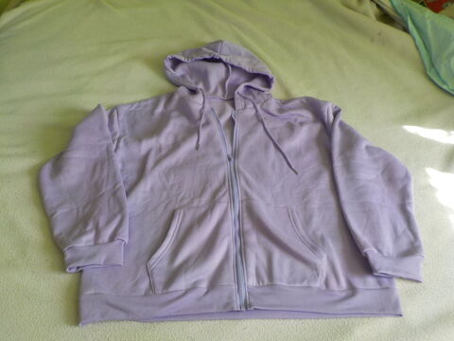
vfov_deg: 46.8
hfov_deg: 60.0
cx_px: 227
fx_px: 393
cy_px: 170
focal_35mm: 30
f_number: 3.3
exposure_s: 1/30
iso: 140
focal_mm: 4.1
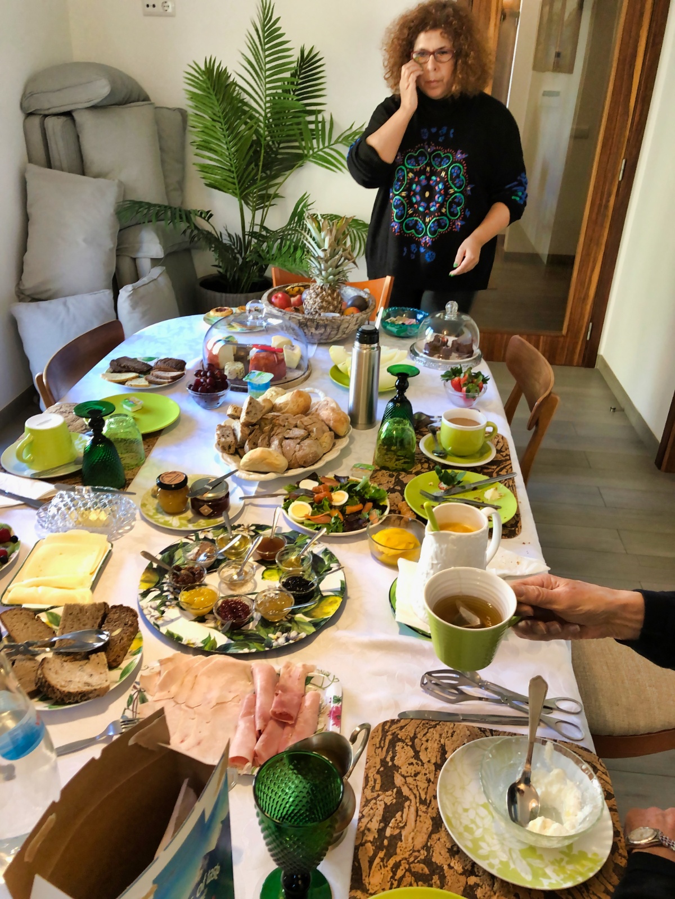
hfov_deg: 49.7
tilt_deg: -29.6
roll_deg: -1.5
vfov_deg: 63.4
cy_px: 450
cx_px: 338
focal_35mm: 28
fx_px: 728
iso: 40
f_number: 1.8
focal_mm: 4
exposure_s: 1/20
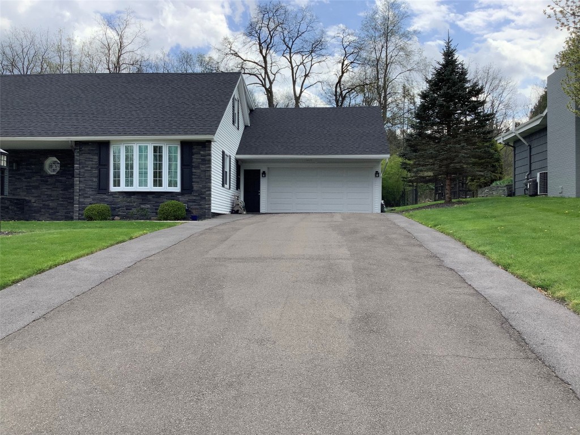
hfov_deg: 58.4
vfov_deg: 45.4
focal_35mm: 31
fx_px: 519
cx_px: 290
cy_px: 218
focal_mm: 3.3
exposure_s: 1/1006
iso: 25
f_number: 2.4
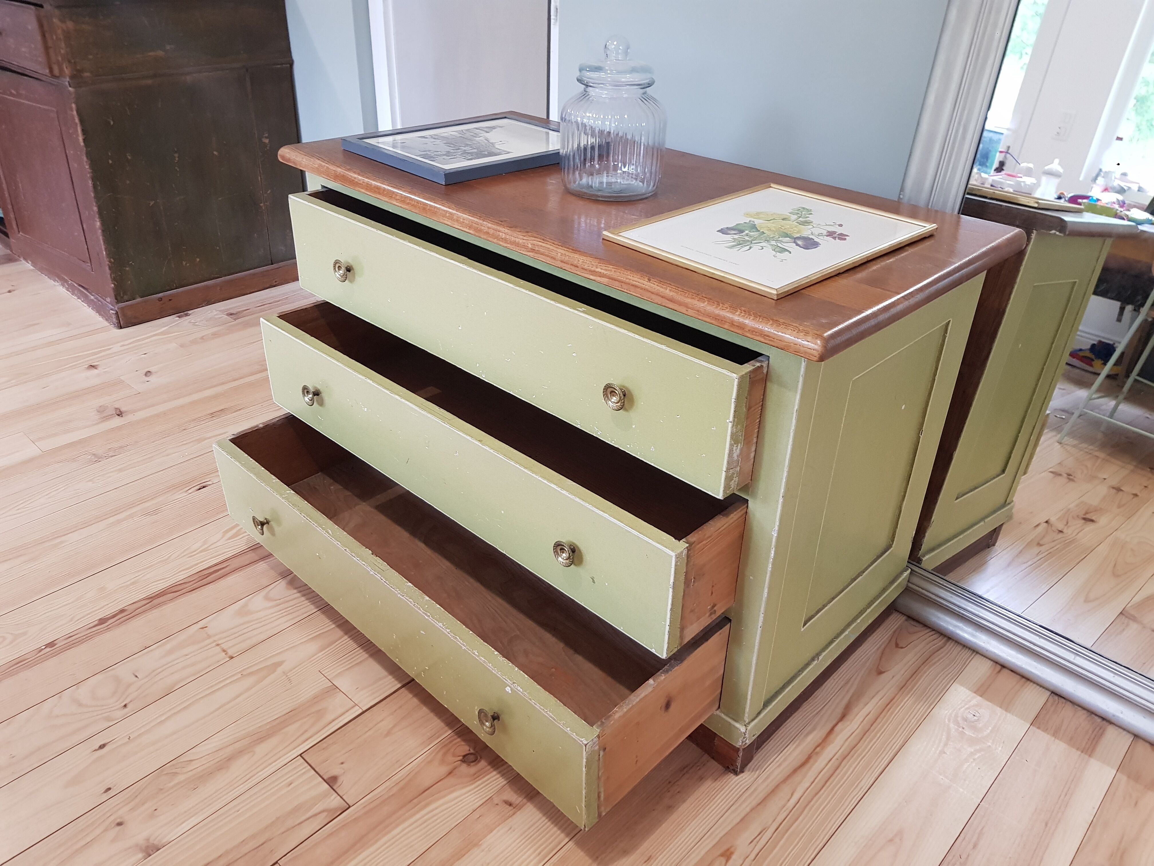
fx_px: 867
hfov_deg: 67.3
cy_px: 433
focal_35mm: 26
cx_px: 577
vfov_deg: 53.1
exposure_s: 1/14
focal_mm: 4.2
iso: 200
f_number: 1.7
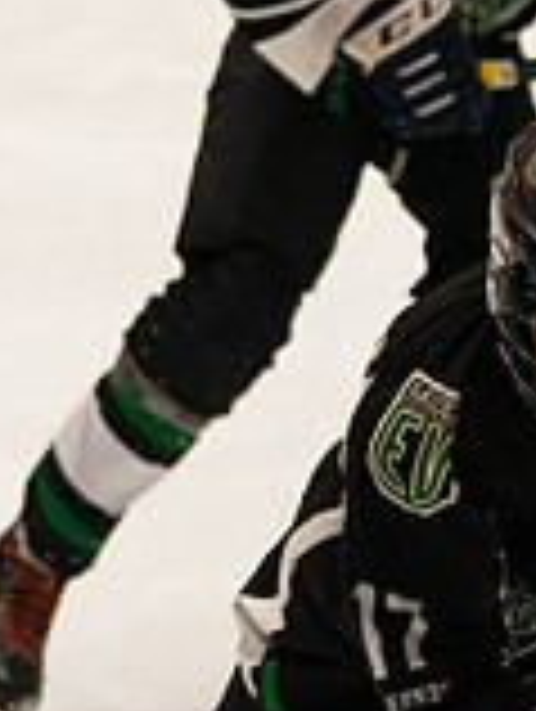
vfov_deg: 5.4
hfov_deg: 4.0
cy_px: 463
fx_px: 7577
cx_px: 419
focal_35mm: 368
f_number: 2.8
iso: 2000
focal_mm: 72
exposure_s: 1/1000
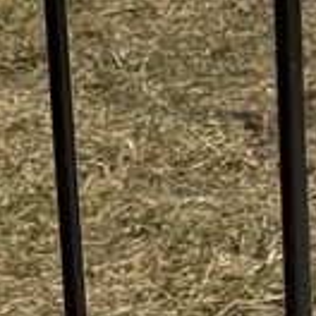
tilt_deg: -8.6
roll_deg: +1.8
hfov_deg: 5.3
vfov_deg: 5.2
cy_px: -311
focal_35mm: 328
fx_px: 3388
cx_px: 129
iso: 64
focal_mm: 6.76
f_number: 1.78
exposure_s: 1/7937
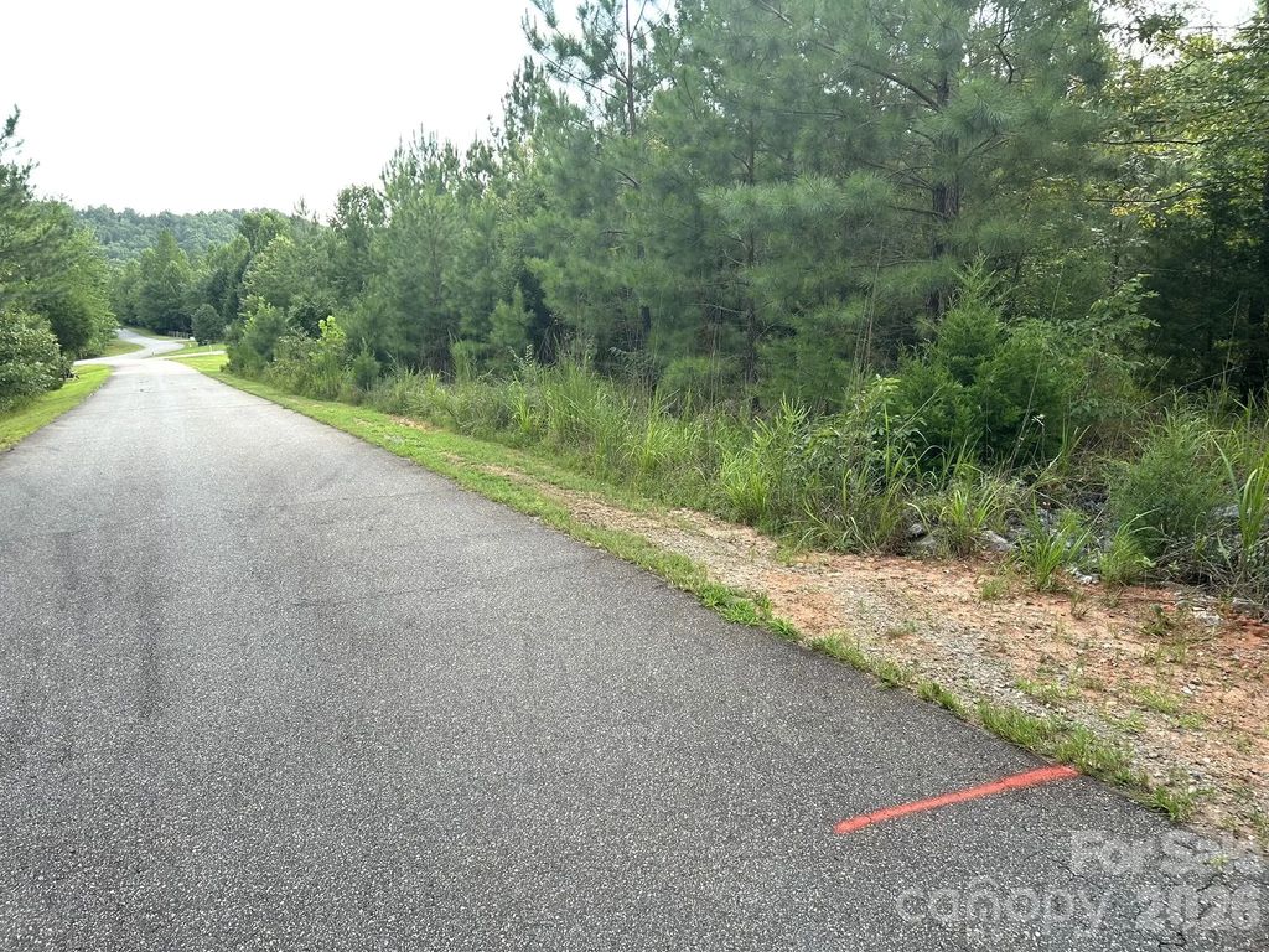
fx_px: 953
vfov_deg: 53.1
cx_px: 634
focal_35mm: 26
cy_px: 476
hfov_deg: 67.3
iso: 64
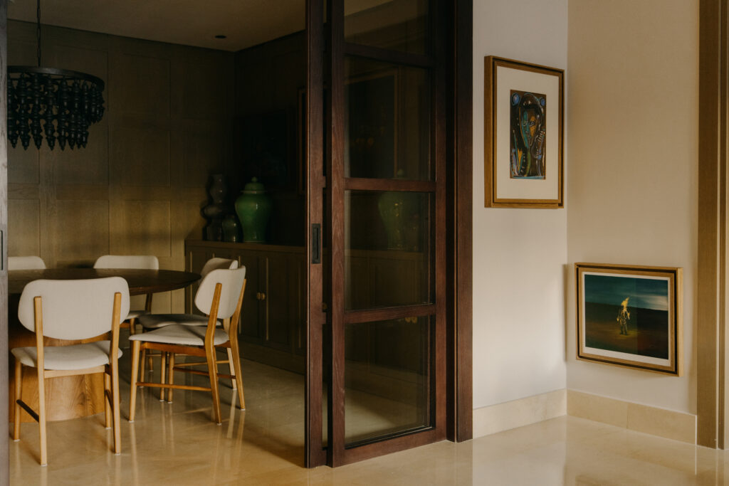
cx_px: 364
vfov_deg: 35.1
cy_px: 243
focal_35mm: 38
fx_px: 770
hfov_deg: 50.7
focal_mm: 38
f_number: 2.8
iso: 640
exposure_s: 1/60
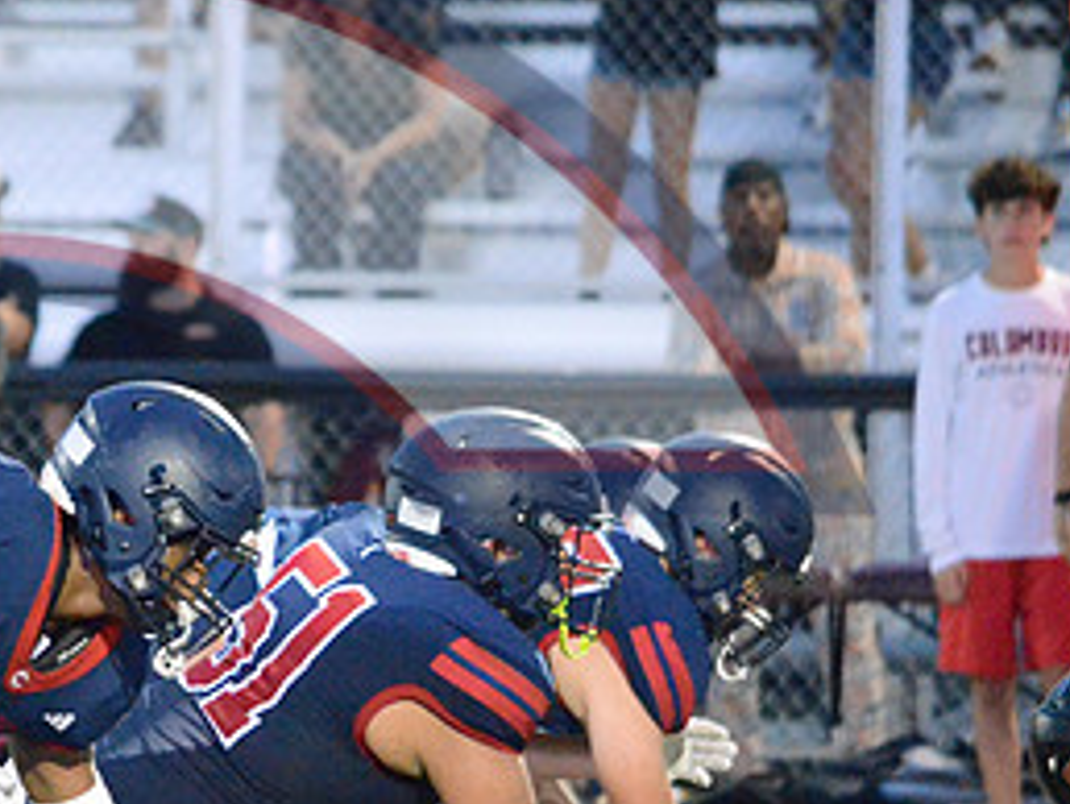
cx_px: -29
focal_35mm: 711
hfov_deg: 2.8
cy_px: 680
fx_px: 21998
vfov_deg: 2.1
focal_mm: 220
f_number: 5.3
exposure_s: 1/200
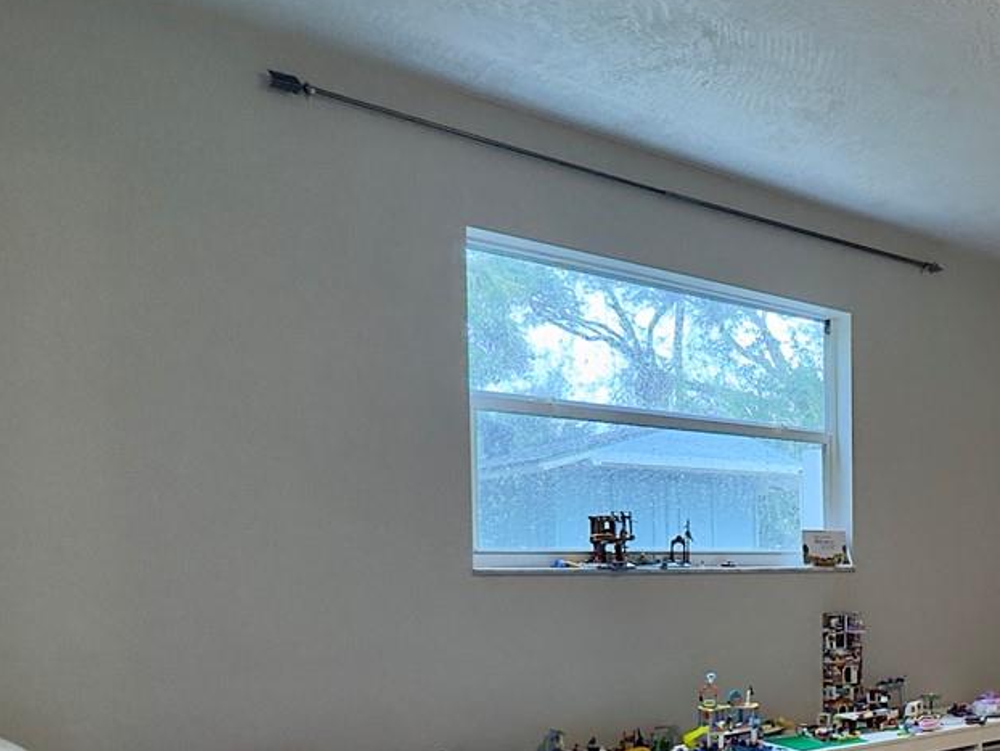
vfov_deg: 38.4
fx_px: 1040
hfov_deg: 41.8
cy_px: 585
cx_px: 1077
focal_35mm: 36
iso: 250
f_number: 2.2
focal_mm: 2.22
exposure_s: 1/60
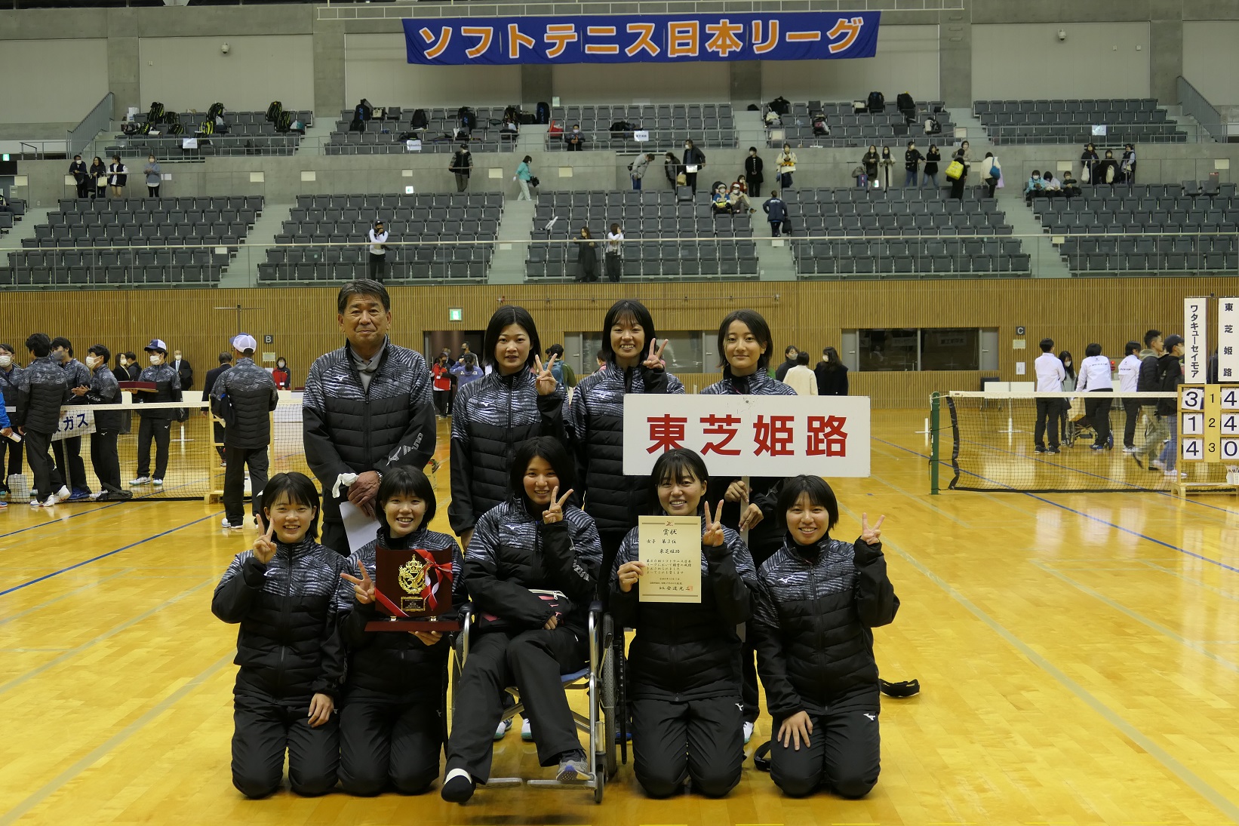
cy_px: 413
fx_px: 1480
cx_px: 620
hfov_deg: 45.4
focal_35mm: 43
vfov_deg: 31.2
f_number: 3.2
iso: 320
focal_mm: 15.76
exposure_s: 1/80
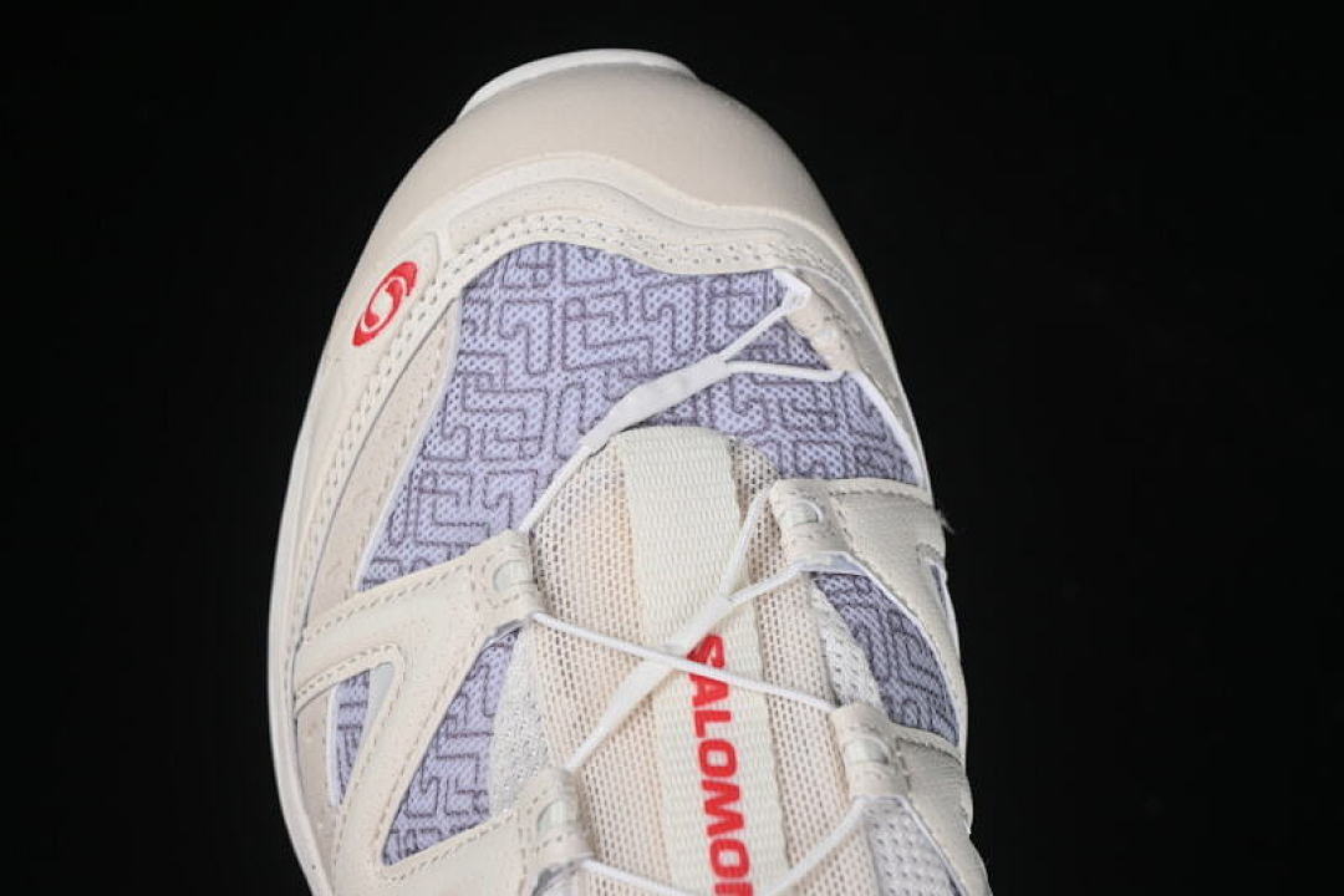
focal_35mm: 75
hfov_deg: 27.0
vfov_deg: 18.2
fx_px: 2800
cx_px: 672
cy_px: 448
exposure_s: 1/80
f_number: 7.1
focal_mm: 50
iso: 160
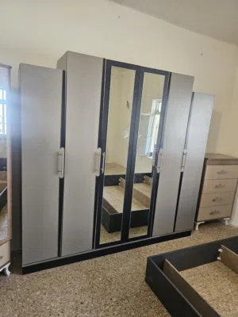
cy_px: 158
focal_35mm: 23
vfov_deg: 73.9
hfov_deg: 58.9
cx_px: 119
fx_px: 211
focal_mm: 6.3
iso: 200
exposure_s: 1/100
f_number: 1.7
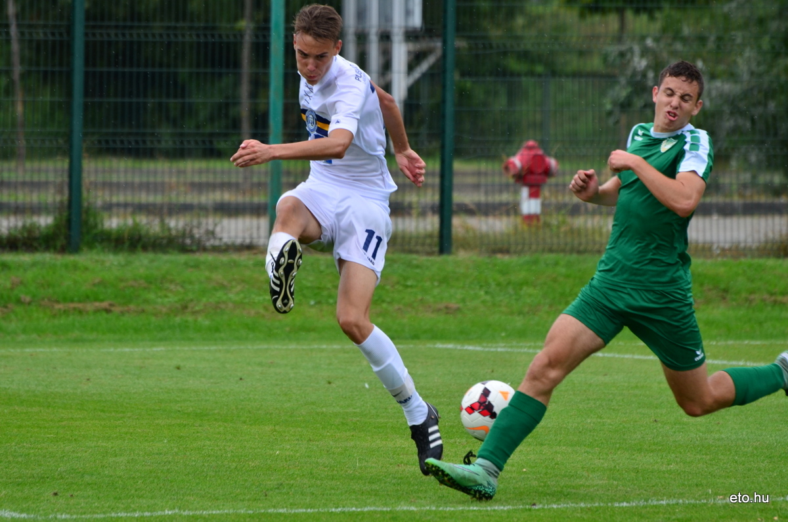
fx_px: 9830
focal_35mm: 450
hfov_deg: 4.6
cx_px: 394
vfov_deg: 3.0
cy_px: 261
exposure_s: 1/800
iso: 400
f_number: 6.3
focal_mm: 300
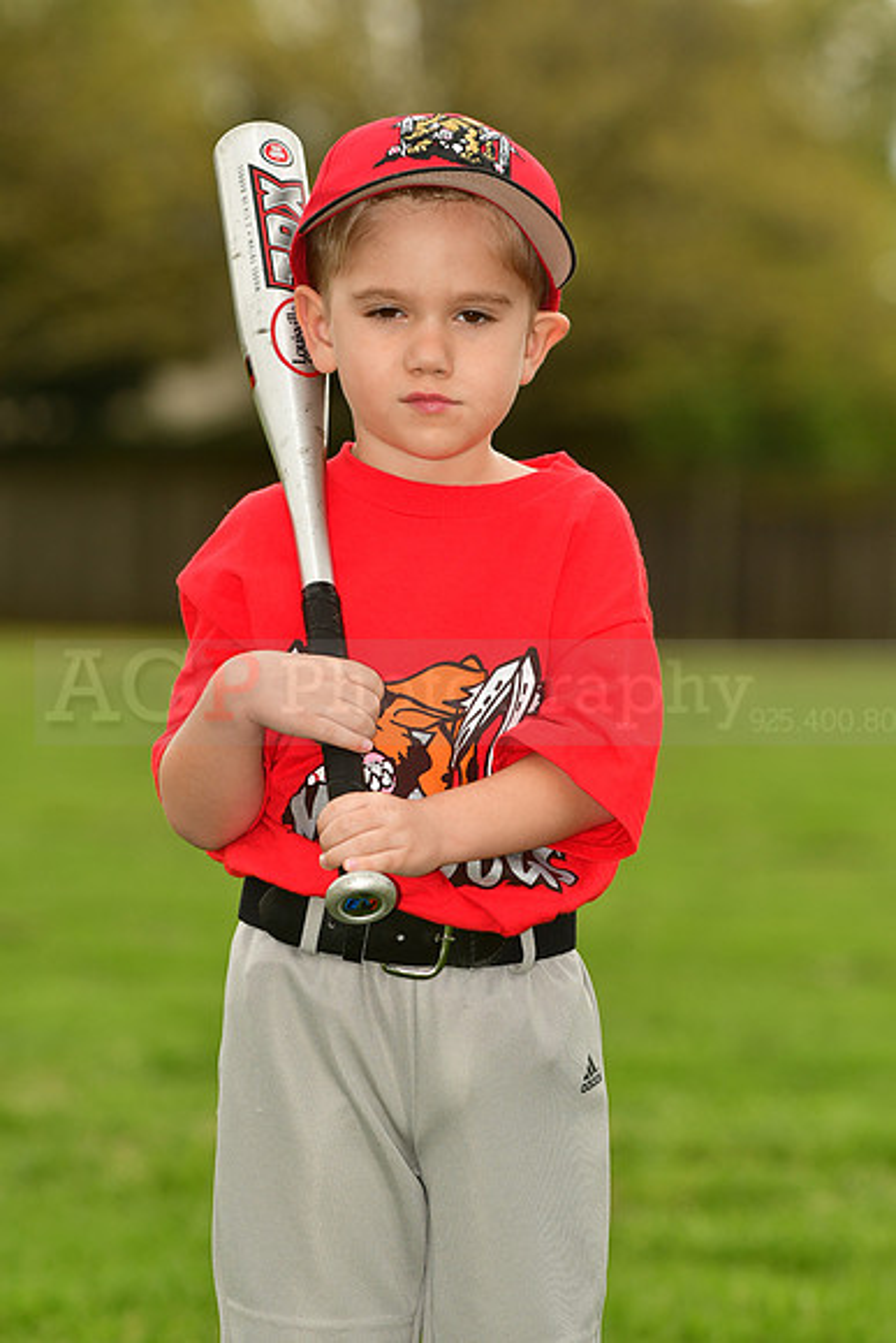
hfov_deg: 5.4
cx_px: 448
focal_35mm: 255
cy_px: 672
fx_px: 9514
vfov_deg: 8.1
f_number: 5
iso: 200
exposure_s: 1/500
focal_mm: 170
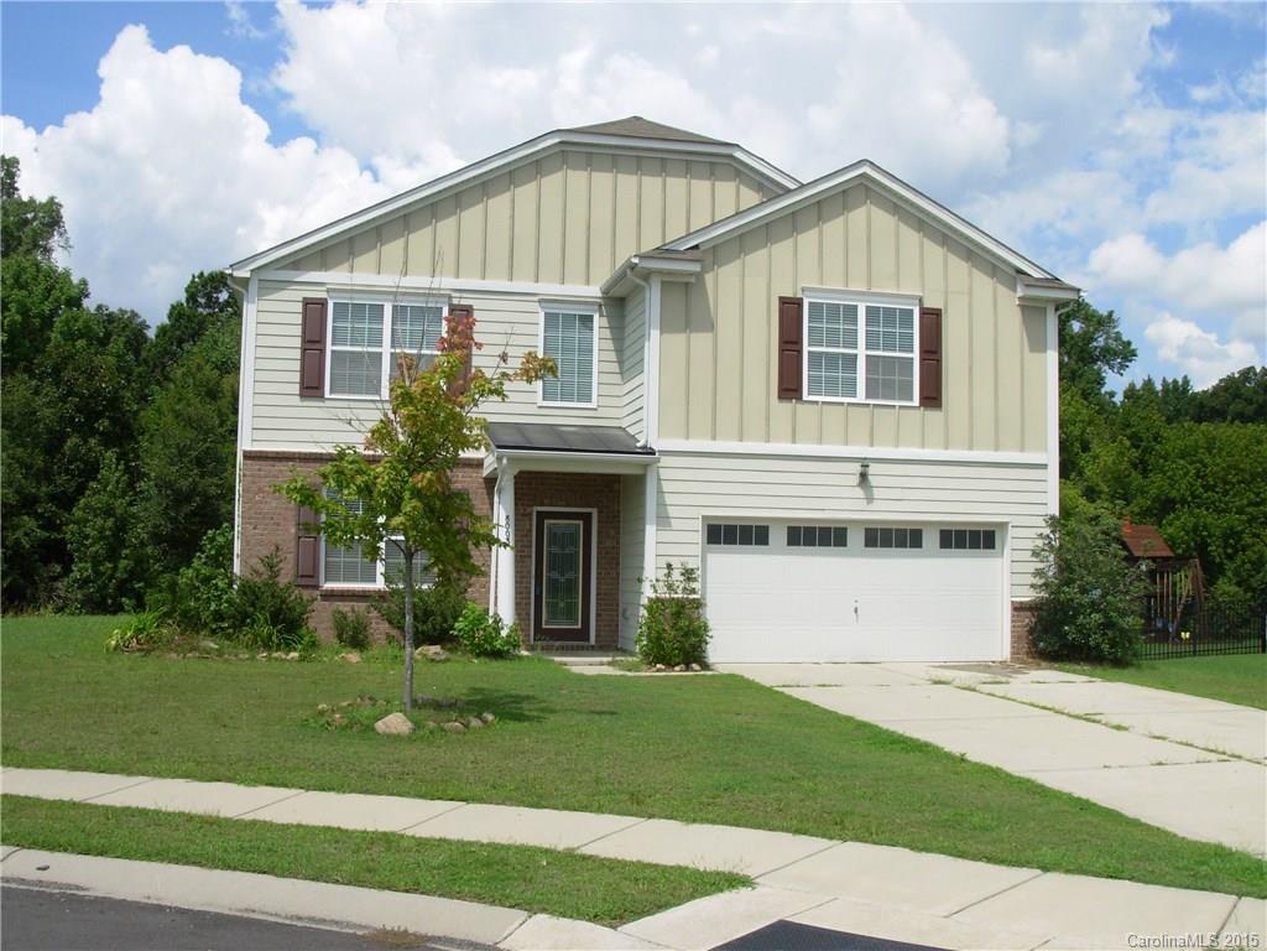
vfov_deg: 37.7
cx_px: 634
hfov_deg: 49.0
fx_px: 1391
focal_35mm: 38
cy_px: 476
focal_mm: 6.3
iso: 50
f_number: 4.9
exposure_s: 1/575
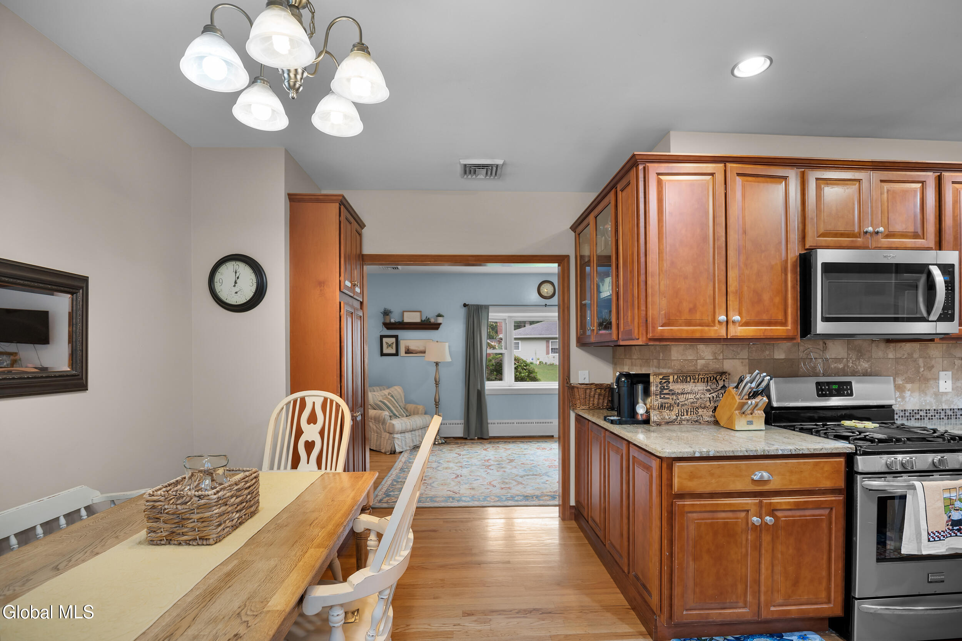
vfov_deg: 73.8
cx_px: 481
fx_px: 428
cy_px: 320
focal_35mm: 16
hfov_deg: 96.7
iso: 250
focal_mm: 16
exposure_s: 1/20
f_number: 4
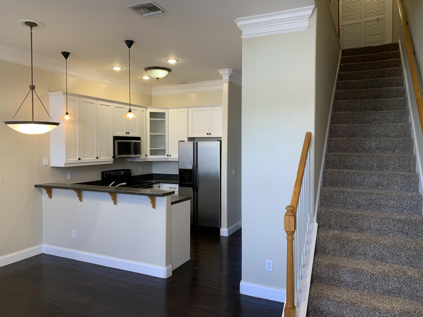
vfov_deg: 53.1
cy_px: 158
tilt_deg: -0.8
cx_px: 212
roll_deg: -0.7
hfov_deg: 67.3
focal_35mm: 26
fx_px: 318
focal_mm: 4.25
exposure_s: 1/60
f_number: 1.8
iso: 50
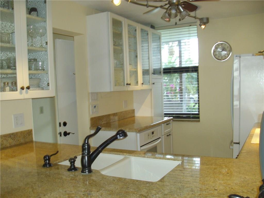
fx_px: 275
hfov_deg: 51.4
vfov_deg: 39.7
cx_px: 132
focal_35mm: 36
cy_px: 99
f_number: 2.7
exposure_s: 1/80
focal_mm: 6
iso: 160
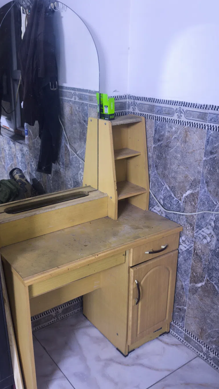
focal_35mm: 34
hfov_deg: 34.5
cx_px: 86
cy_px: 195
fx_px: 351
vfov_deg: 58.0
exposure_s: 1/33.3
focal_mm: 6.57
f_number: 1.6
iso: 640
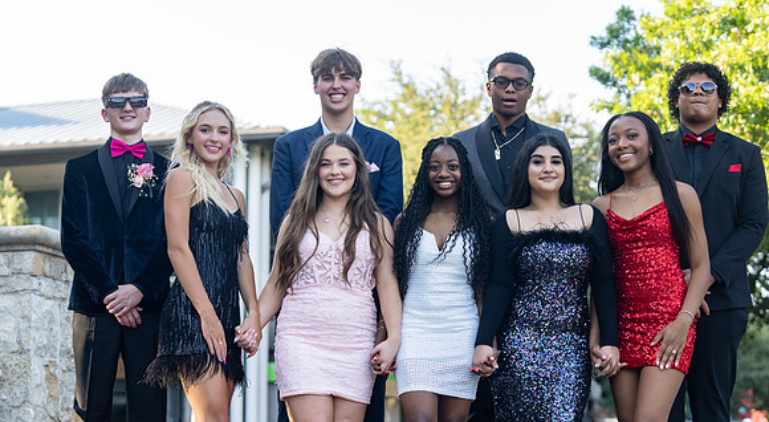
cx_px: 440
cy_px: 287
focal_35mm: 85
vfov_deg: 13.9
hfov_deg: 25.1
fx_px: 1722
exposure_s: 1/320
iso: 320
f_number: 3.5
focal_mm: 70
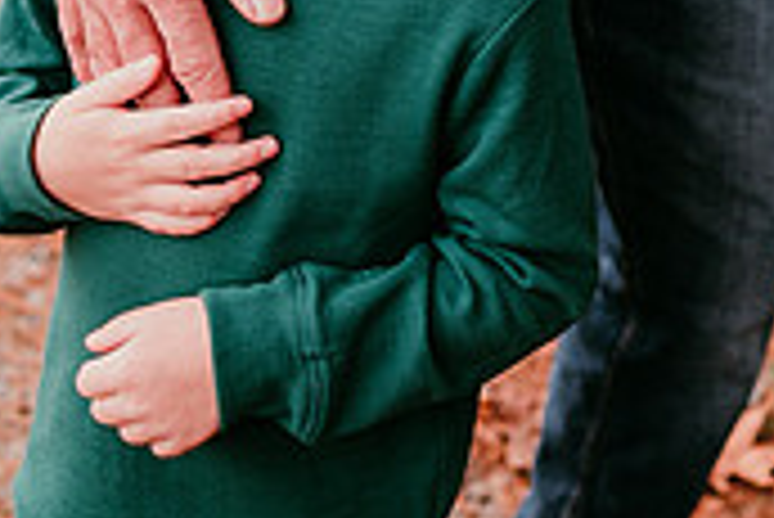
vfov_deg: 15.7
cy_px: -218
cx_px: 585
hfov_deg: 24.7
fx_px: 1743
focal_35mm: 81
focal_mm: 24
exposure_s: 1/160
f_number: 2.2
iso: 100
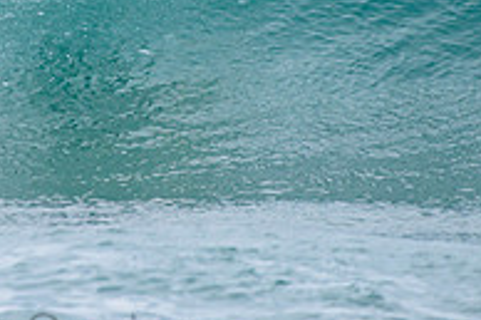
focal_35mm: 1497
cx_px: 22
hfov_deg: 1.4
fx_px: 19984
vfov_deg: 0.9
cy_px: -76
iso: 360
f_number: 5.6
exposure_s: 1/2000
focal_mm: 500
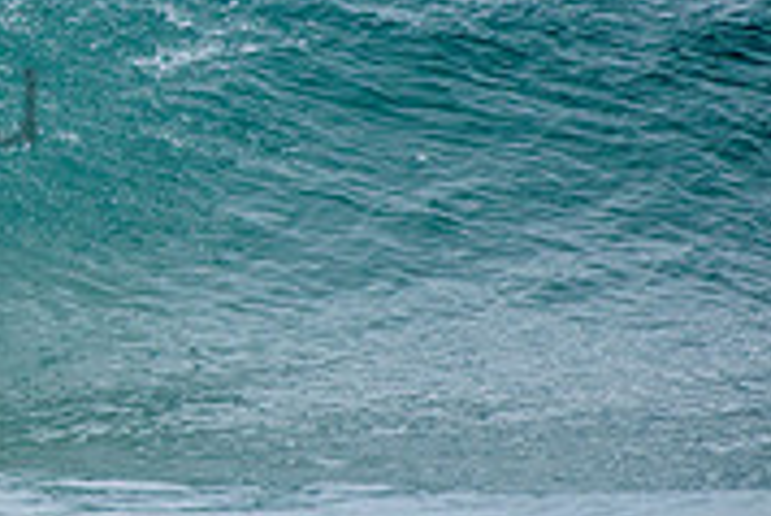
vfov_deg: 0.8
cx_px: -420
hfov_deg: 1.3
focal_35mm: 1625
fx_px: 34829
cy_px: 46
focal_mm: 500
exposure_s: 1/2000
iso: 320
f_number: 5.6
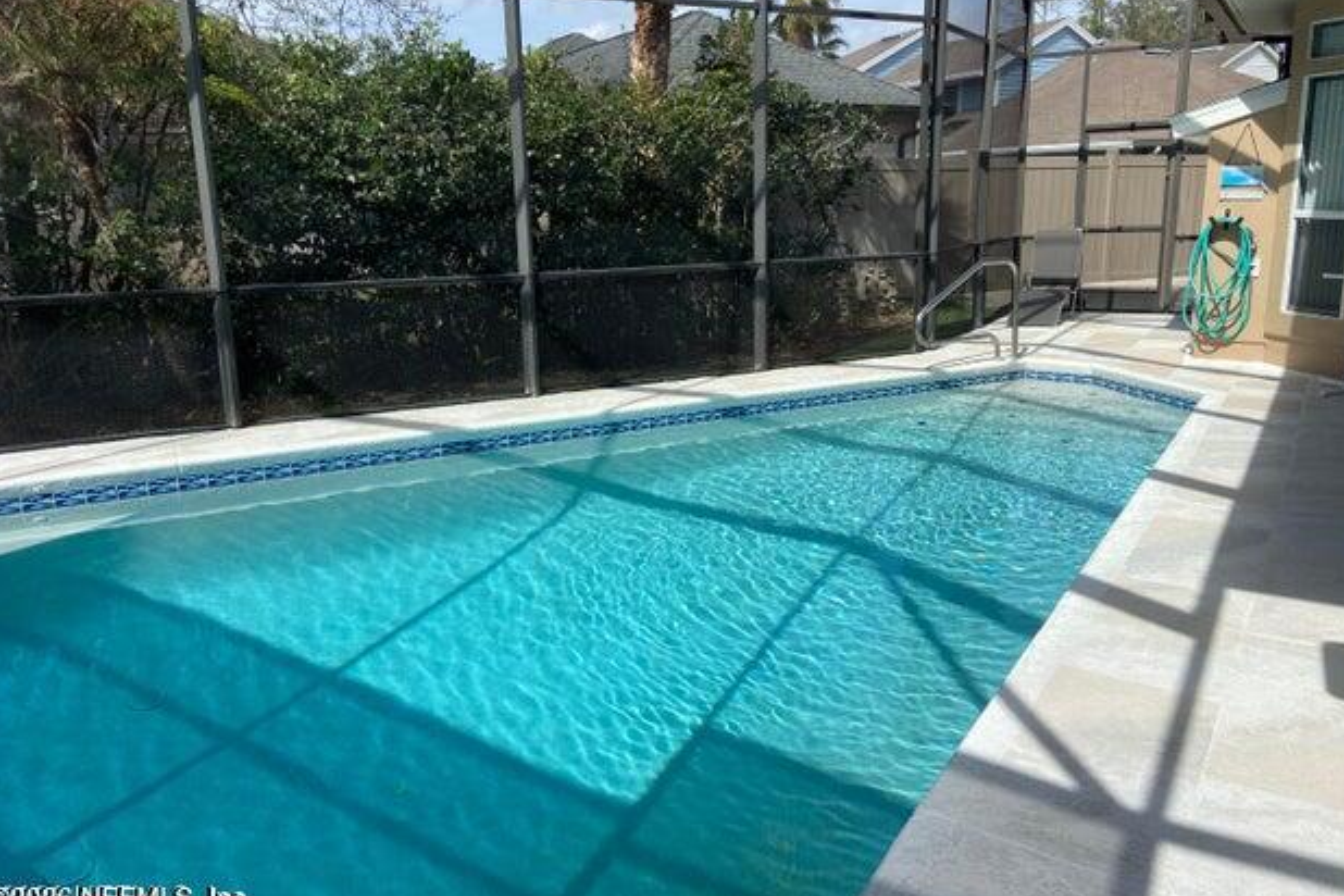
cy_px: 424
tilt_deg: -12.3
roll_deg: +0.7
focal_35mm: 28
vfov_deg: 46.4
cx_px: 672
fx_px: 1045
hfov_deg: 65.5
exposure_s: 1/2268
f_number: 1.8
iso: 32
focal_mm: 4.25
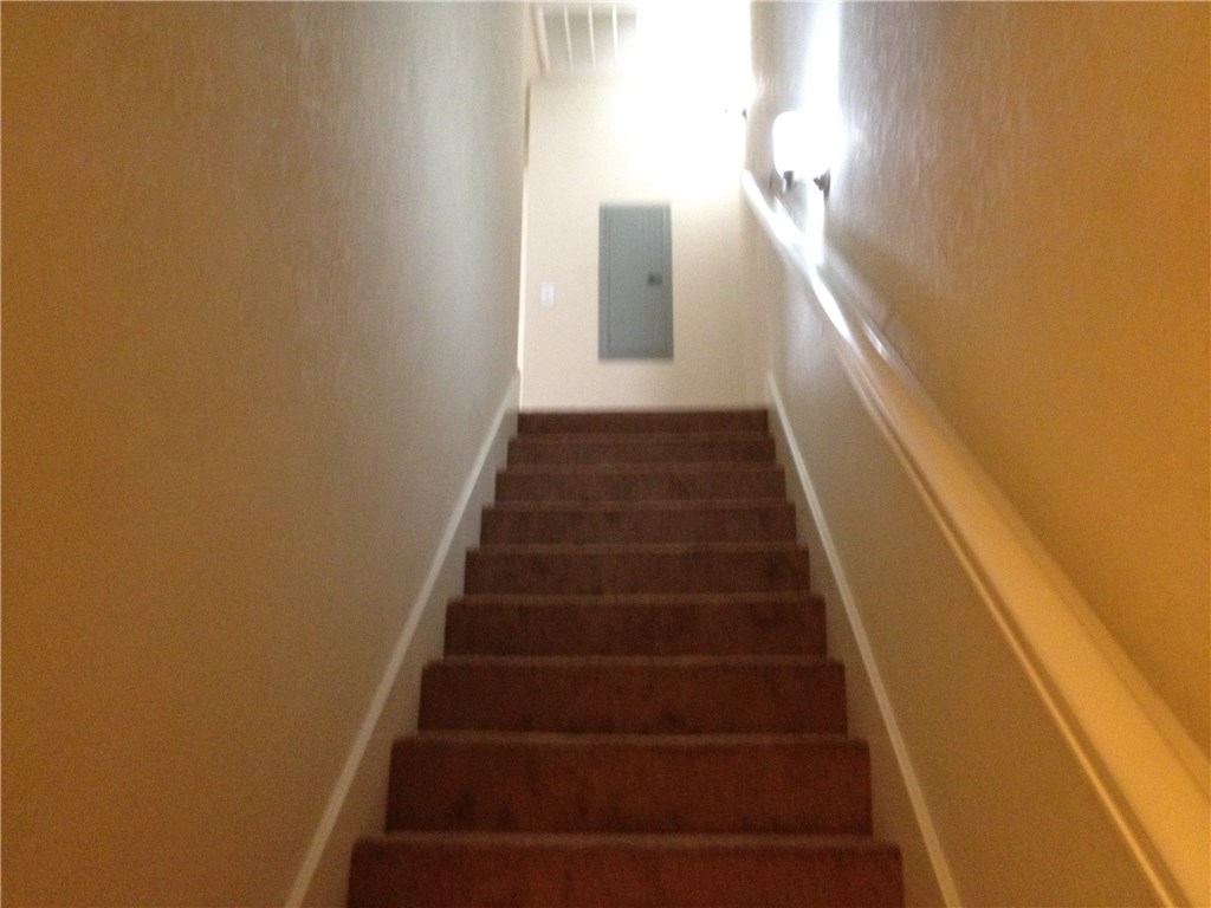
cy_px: 454
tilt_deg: +15.1
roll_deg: +0.0
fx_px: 1224
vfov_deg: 40.7
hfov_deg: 52.6
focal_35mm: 35
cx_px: 606
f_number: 2.4
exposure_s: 1/15
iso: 400
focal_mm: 4.28
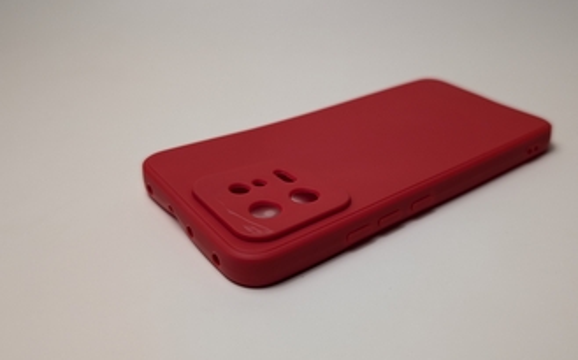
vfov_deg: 40.5
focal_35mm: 31
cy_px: 184
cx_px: 337
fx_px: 488
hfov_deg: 60.9
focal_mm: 6.9
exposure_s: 1/67
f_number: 1.68
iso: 47
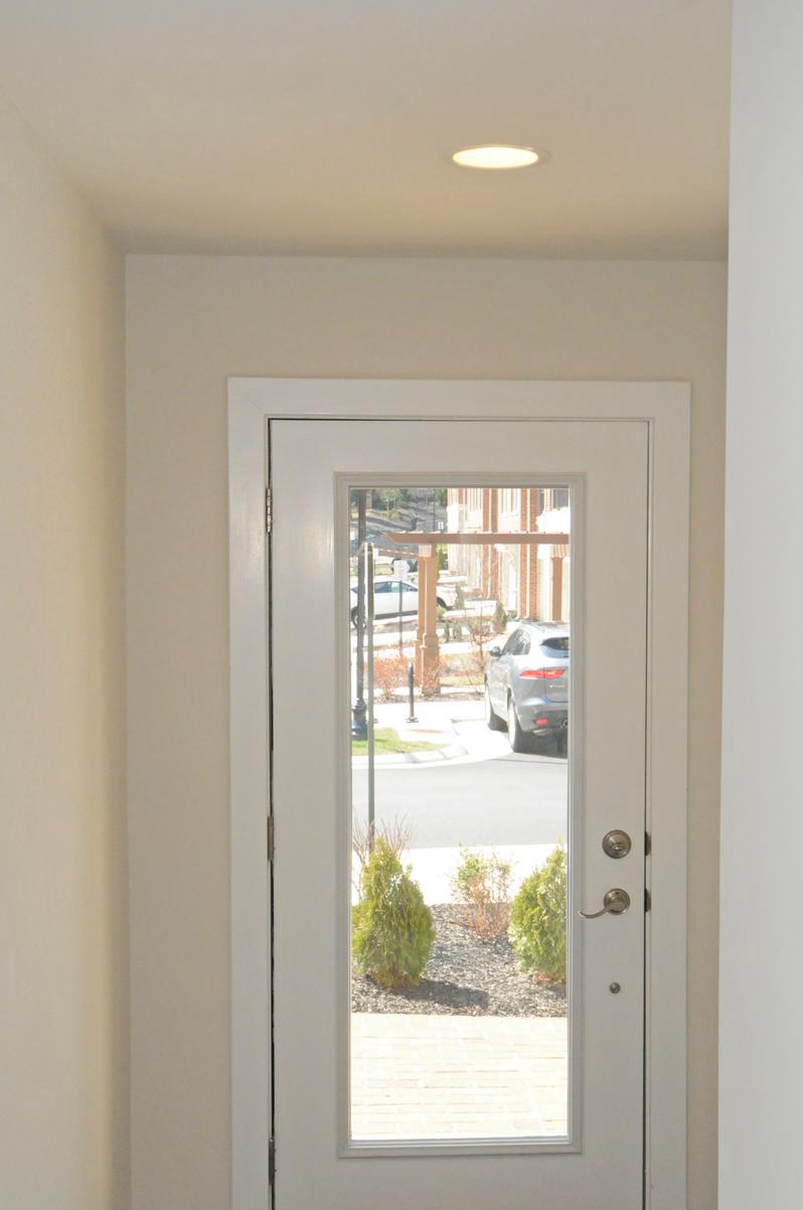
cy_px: 722
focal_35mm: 46
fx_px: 1543
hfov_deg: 29.1
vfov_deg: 42.6
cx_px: 441
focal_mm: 24
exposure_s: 1/250
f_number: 7.1
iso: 1000
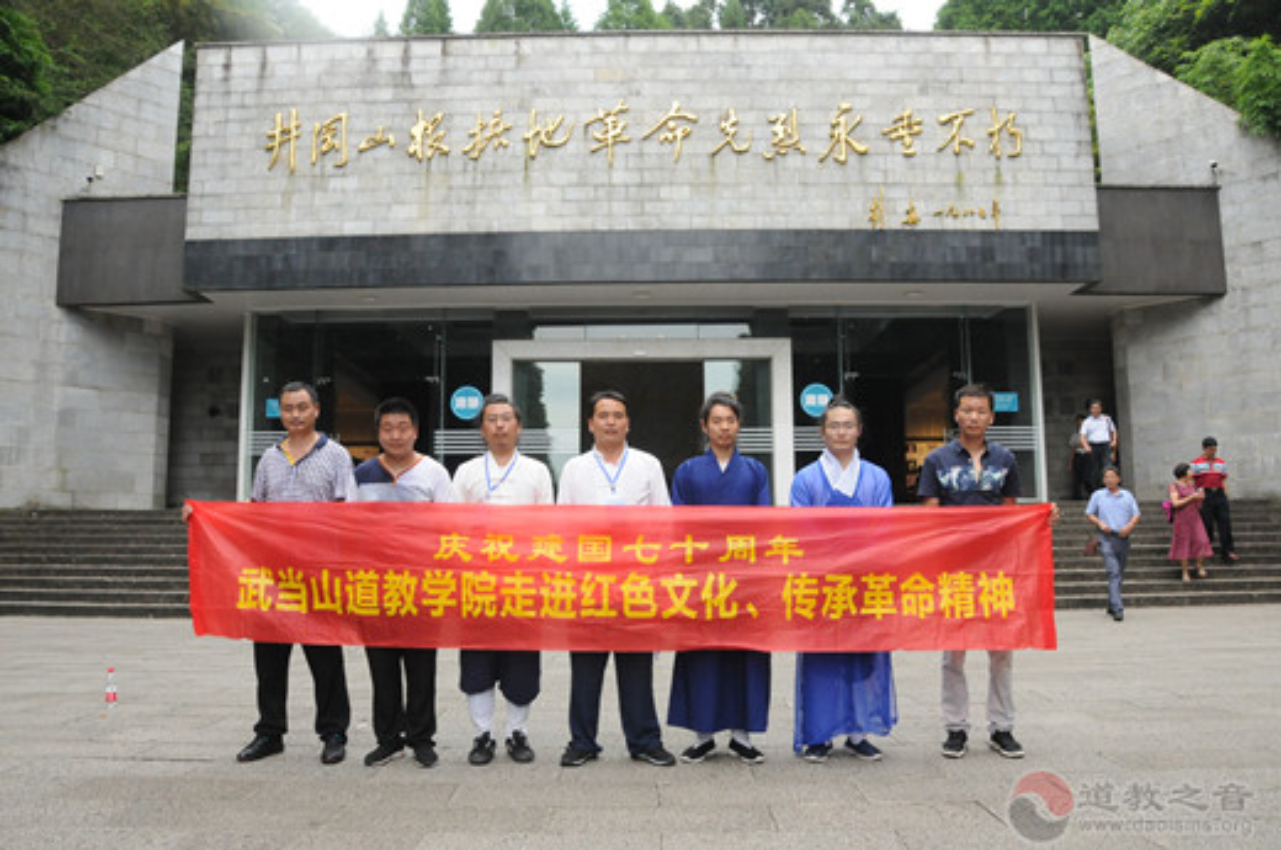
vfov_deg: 47.8
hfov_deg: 67.5
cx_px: 640
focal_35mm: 27
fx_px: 959
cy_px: 425
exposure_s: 1/250
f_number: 8
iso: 1250
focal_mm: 18
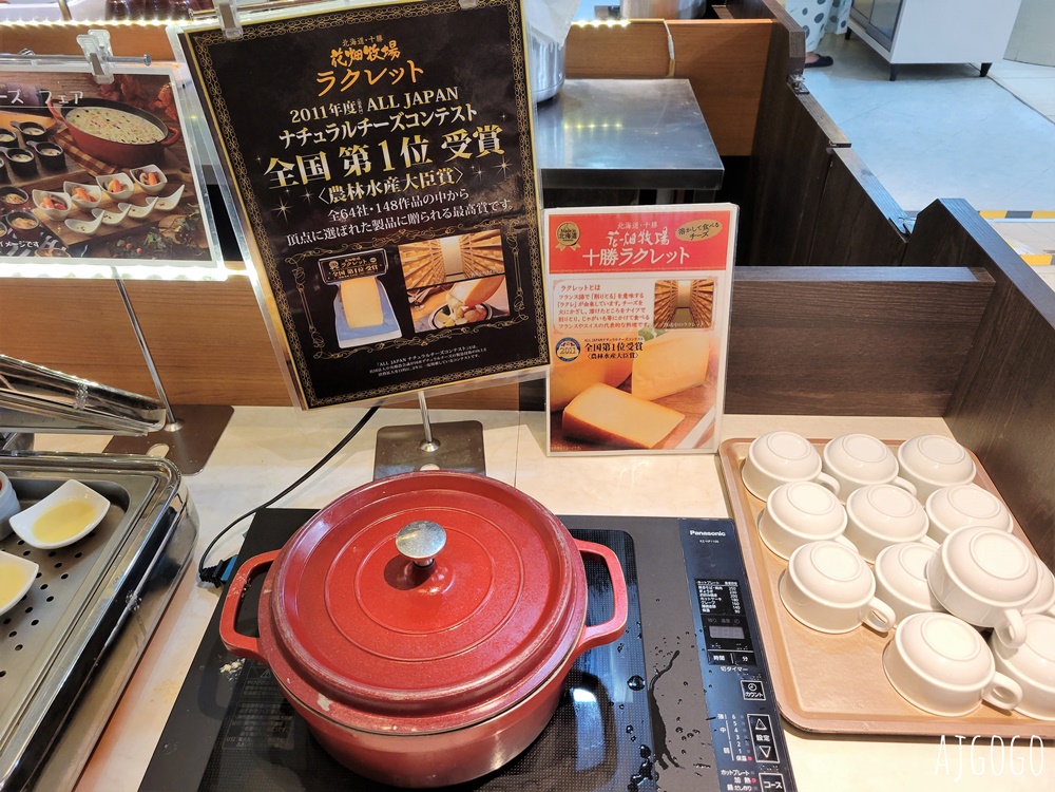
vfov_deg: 53.1
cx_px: 528
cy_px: 396
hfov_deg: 67.3
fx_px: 792
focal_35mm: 26
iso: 200
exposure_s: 1/44
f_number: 1.8
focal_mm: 5.4
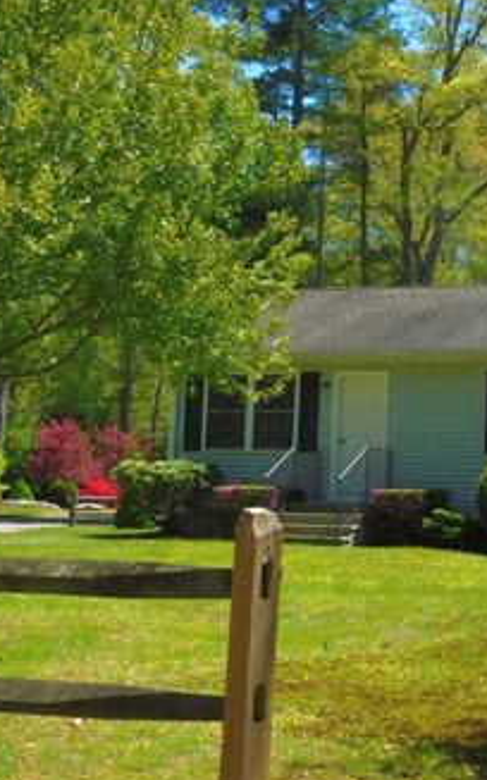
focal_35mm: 73
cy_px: 364
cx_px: 523
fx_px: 1552
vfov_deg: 28.2
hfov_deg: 17.3
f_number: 3.7
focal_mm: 8
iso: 125
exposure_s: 1/1250
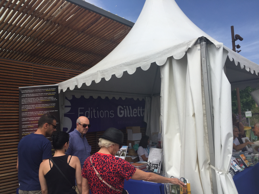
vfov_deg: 48.2
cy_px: 97
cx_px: 130
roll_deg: +0.9
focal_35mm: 29
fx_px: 217
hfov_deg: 61.7
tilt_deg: +5.0
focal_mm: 4.15
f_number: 2.2
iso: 32
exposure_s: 1/2475
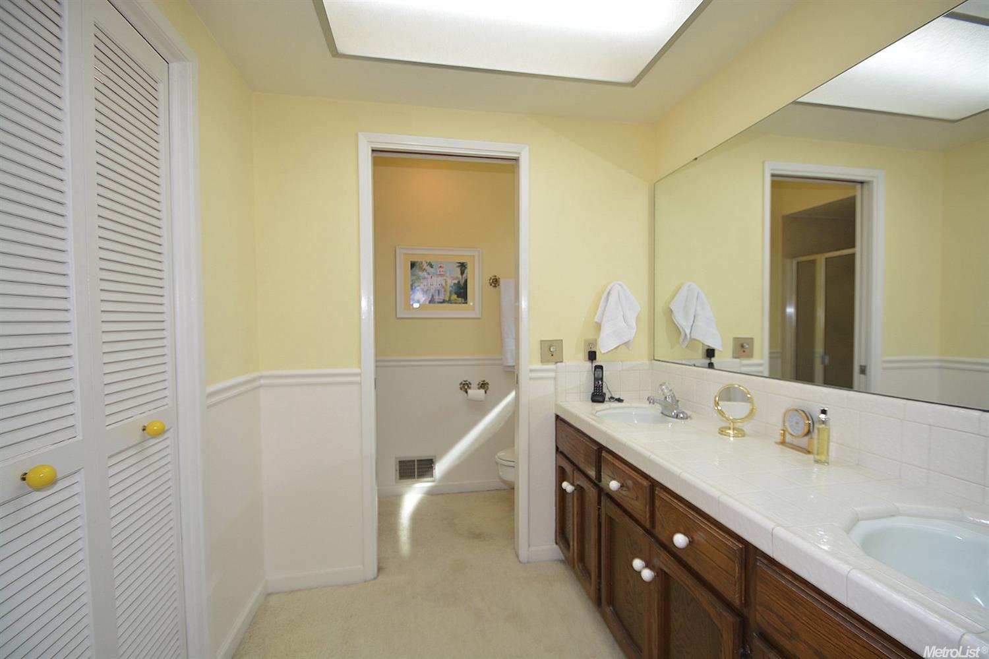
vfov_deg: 77.3
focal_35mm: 15
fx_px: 412
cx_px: 494
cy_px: 330
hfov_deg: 100.4
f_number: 4.5
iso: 200
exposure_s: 1/80
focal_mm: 10
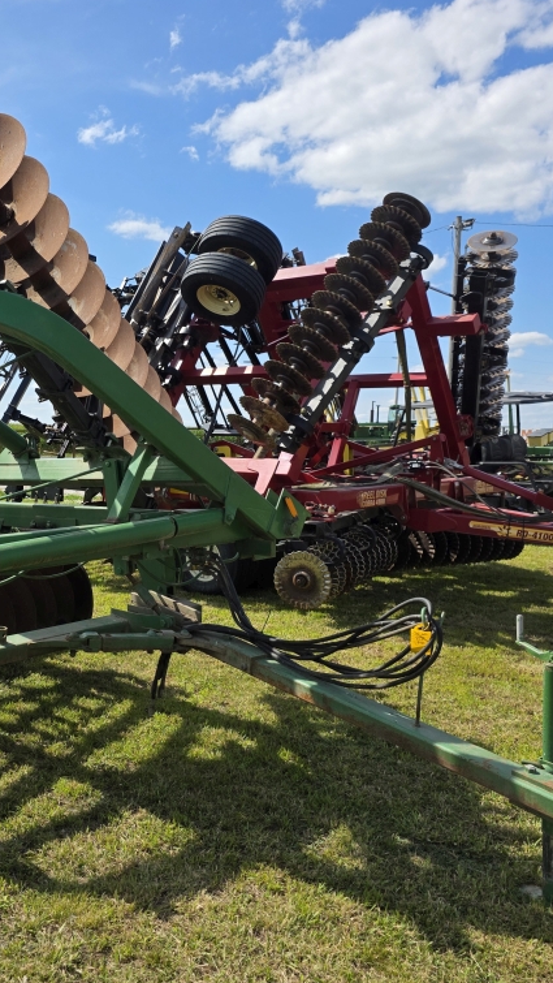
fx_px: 886
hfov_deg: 33.4
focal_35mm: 34
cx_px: 90
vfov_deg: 58.0
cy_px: 493
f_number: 1.7
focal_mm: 6.3
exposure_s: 1/5296
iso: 80
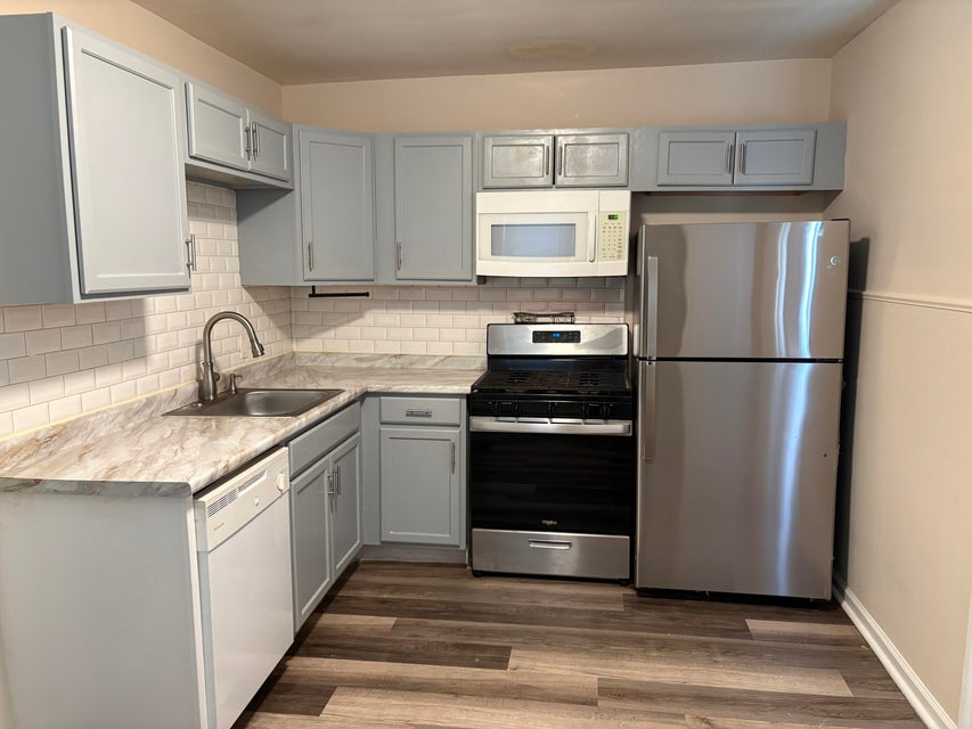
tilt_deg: -7.4
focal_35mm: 26
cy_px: 364
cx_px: 486
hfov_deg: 67.3
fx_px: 730
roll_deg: -0.6
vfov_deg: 53.1
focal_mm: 5.96
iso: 250
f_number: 1.6
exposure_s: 1/60
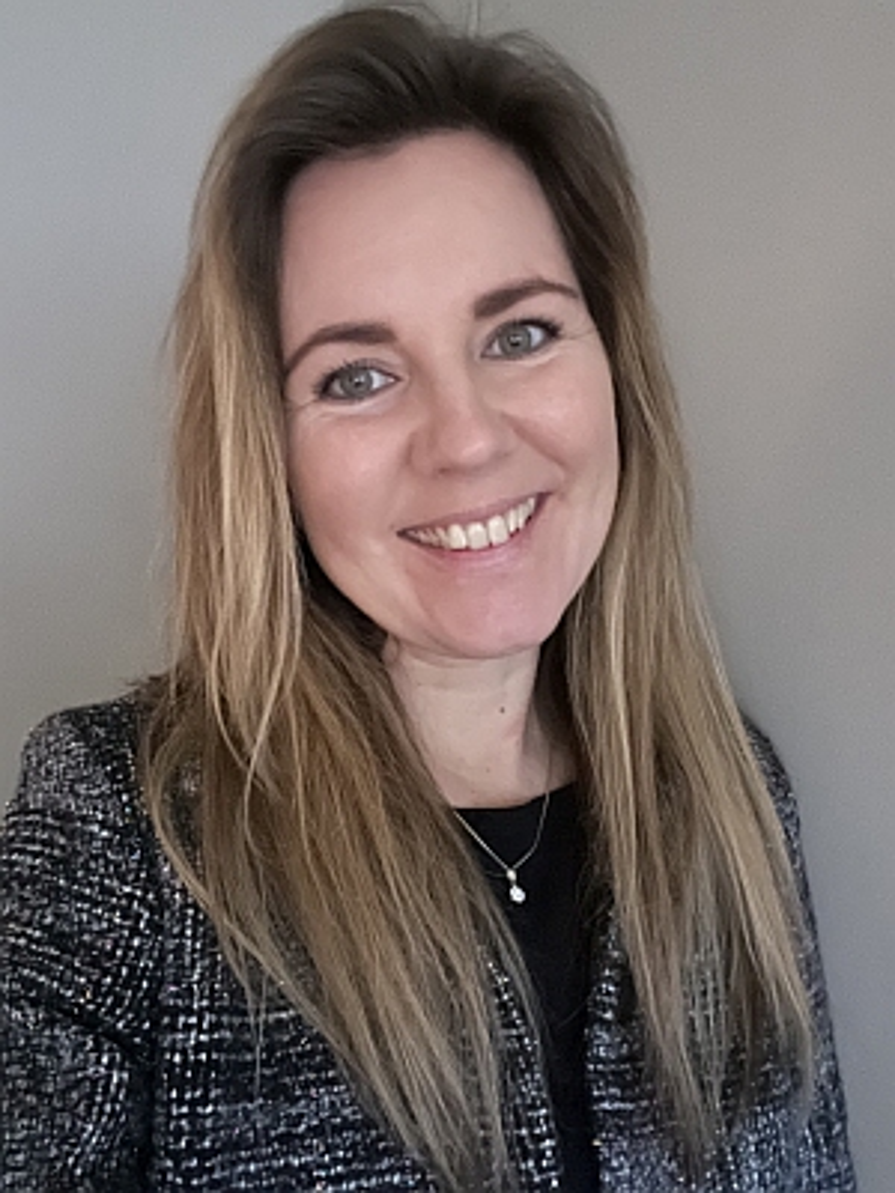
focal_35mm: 30
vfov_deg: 60.0
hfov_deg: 46.8
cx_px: 448
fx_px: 1034
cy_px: 596
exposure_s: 1/8
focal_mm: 2.71
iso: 1250
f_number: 2.2
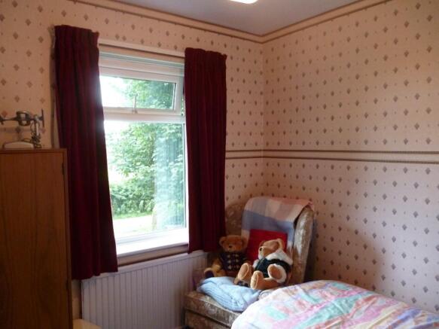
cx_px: 220
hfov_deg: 63.5
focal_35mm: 28
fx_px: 355
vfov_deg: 49.7
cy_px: 164
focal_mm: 5
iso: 400
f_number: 3.1
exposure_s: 1/20
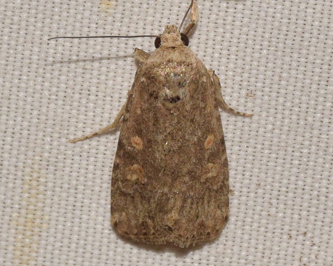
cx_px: 165
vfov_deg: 6.5
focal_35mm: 237
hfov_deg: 8.2
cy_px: 133
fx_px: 2335
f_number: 14
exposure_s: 1/160
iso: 500
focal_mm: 140
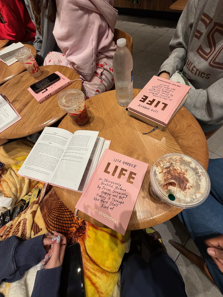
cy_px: 148
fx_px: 120
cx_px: 112
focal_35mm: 14
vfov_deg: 102.1
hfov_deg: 85.7
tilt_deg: -62.9
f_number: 2.2
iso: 160
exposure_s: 1/120
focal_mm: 2.22
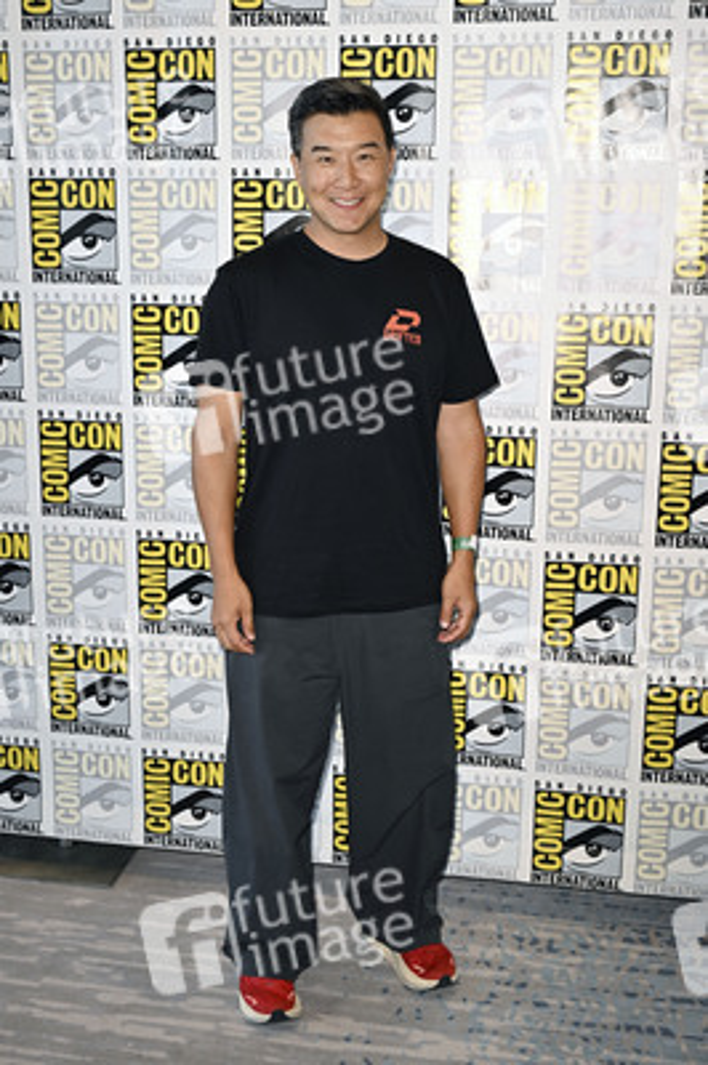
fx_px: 1271
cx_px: 354
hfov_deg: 31.1
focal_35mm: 43
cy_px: 532
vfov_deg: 45.5
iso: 1250
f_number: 4.5
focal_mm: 43
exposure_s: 1/250
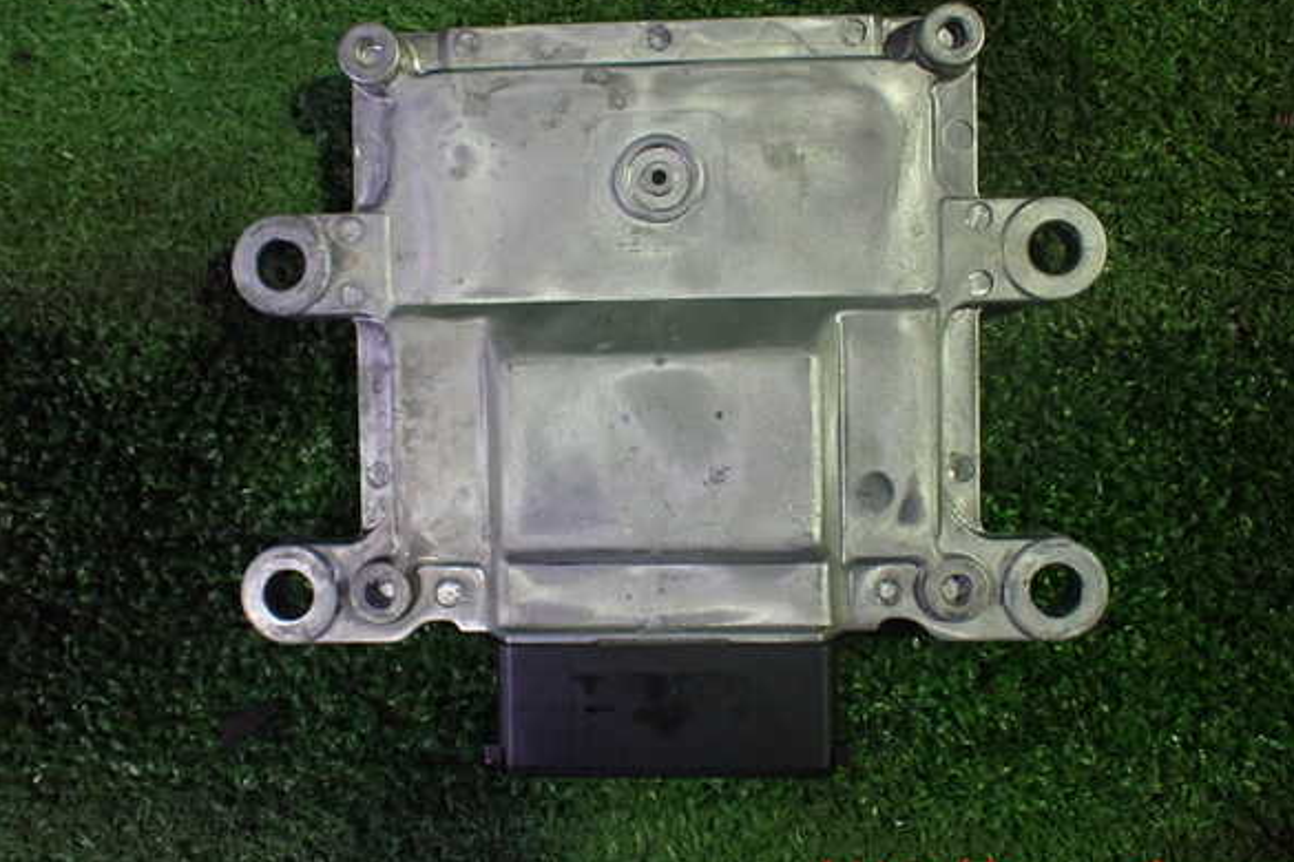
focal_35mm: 32
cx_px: 659
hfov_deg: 58.7
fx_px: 1150
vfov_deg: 41.1
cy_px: 413
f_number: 2.3
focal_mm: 5.4
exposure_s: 1/125
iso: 800
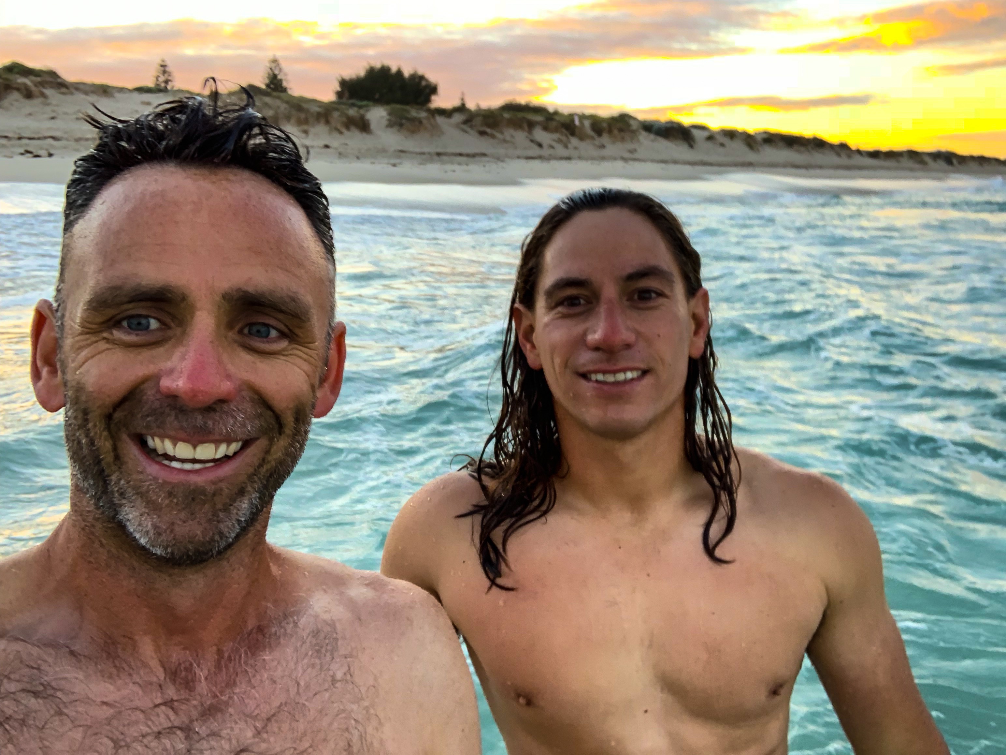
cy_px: 378
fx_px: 930
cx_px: 503
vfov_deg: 44.2
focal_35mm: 32
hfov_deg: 56.8
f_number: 2.2
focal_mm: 2.87
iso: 64
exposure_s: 1/101
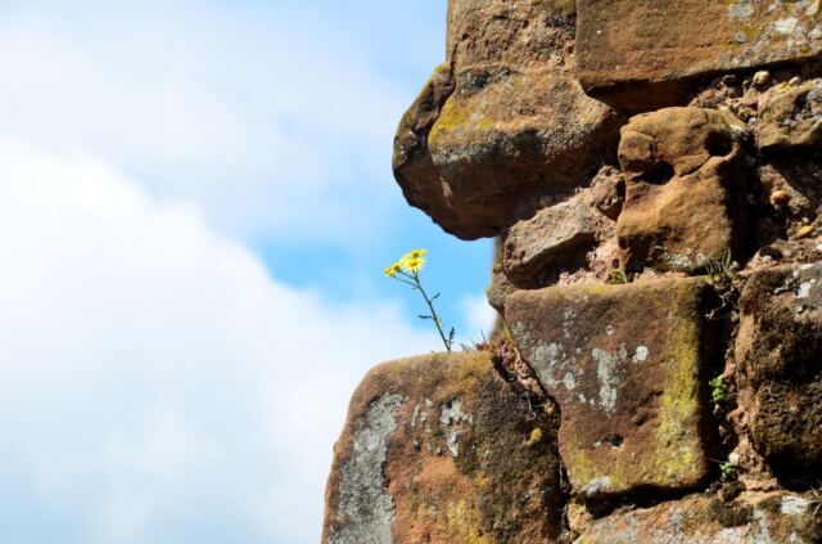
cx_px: 411
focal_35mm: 255
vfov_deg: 5.4
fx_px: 5807
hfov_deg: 8.1
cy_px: 272
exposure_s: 1/200
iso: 200
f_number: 14
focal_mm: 170
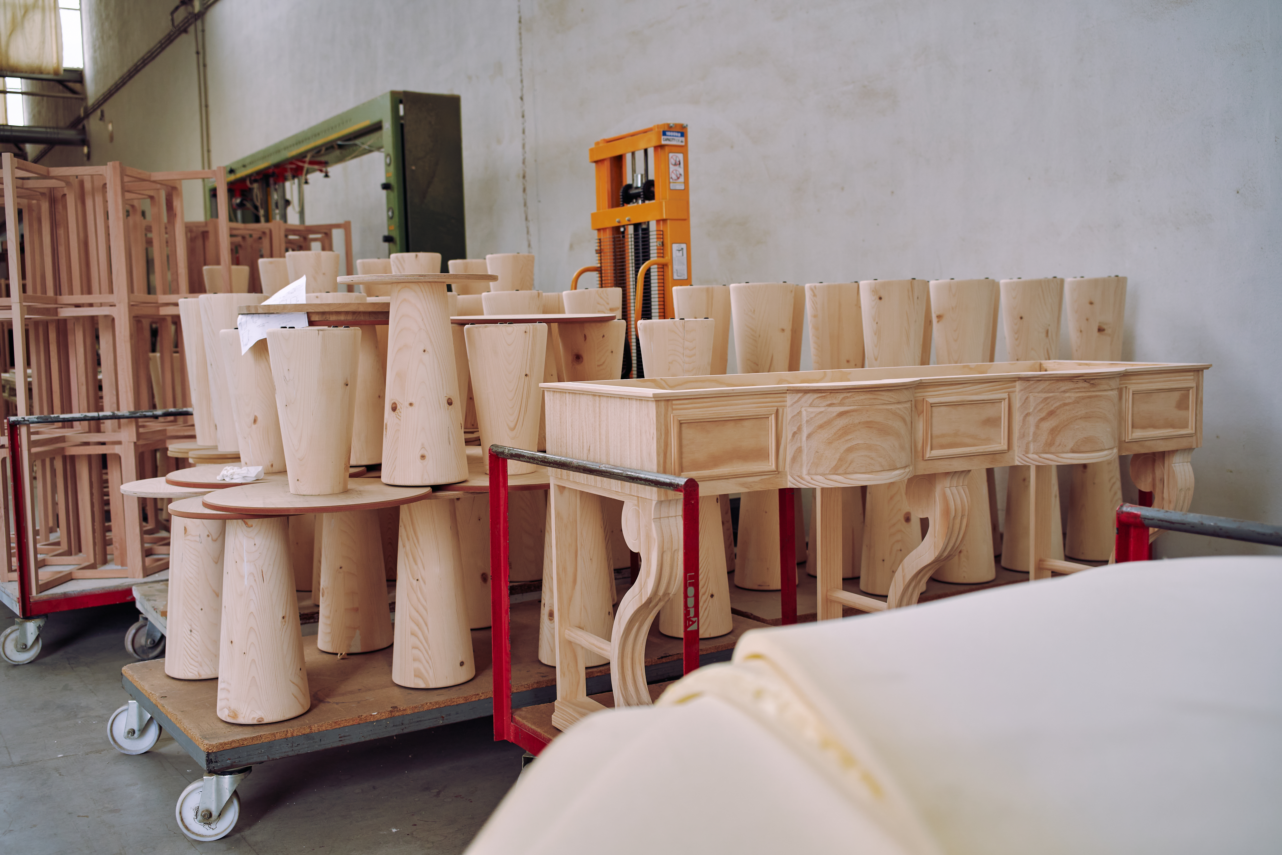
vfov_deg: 27.0
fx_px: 1780
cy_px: 428
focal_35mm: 50
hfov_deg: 39.6
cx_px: 641
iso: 320
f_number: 3.5
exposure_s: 1/160
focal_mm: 50
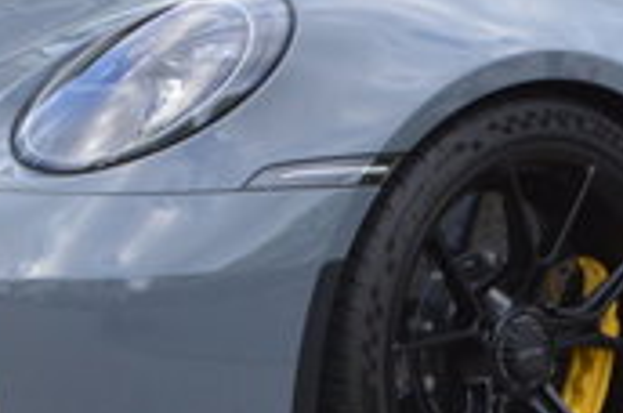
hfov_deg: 6.4
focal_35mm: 322
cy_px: 136
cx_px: 536
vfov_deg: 4.3
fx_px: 5562
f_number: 5.6
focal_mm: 48
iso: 220
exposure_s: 1/125
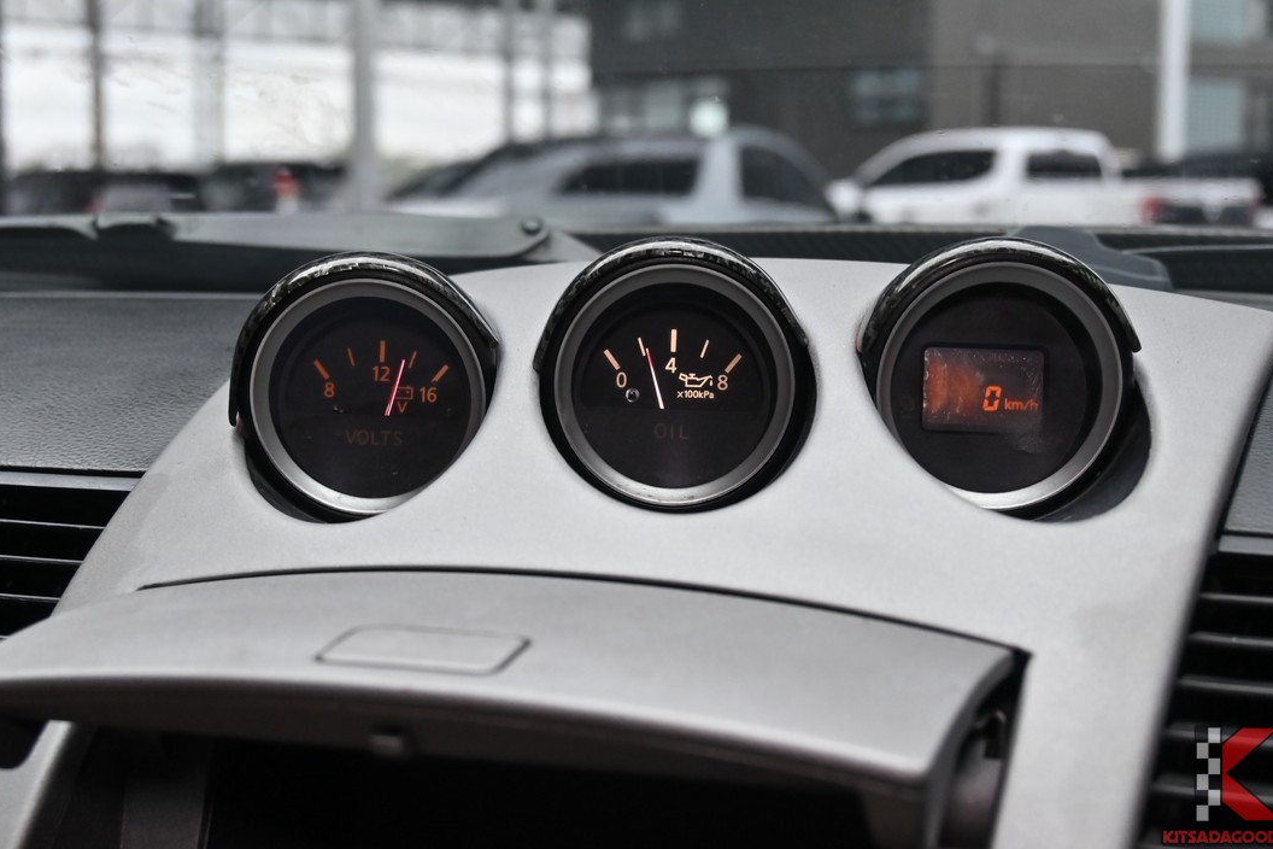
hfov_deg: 39.6
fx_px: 1768
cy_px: 413
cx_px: 658
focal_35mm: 50
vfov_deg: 27.0
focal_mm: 32.5
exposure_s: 1/250
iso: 800
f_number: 5.6
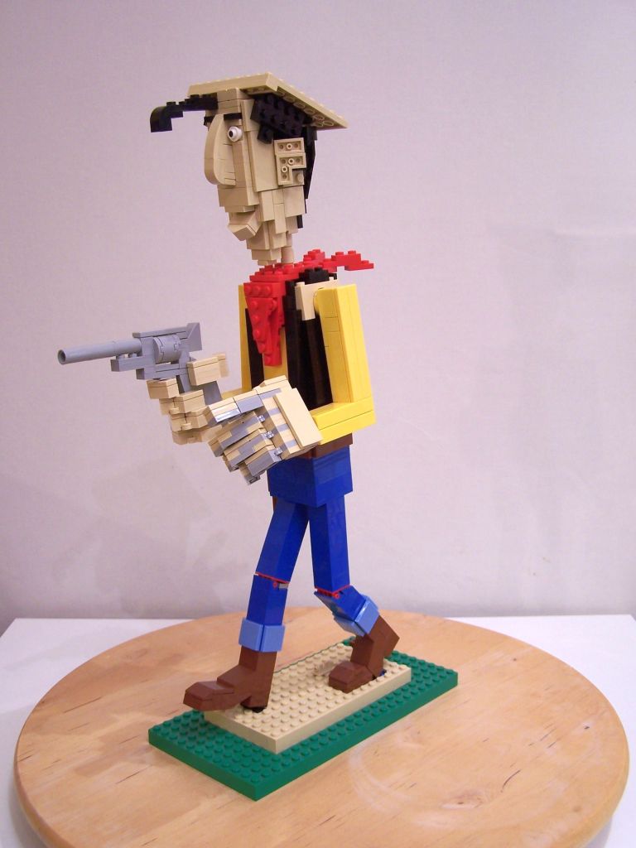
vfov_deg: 49.0
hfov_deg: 37.7
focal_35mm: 38
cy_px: 424
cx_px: 318
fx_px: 931
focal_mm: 6.3
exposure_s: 1/3
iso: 80
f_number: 2.8
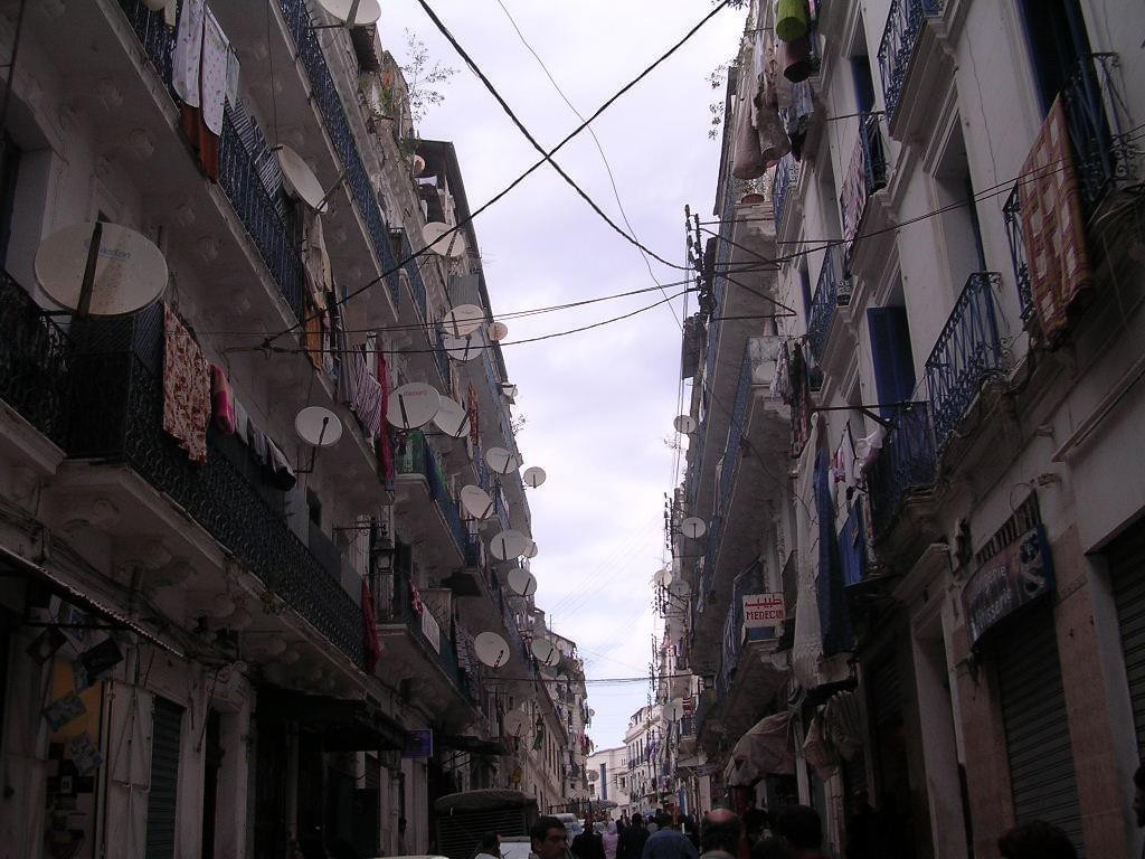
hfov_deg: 49.0
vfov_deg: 37.7
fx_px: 1257
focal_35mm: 38
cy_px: 430
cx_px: 572
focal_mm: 5.8
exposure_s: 1/390
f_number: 2.8
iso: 100
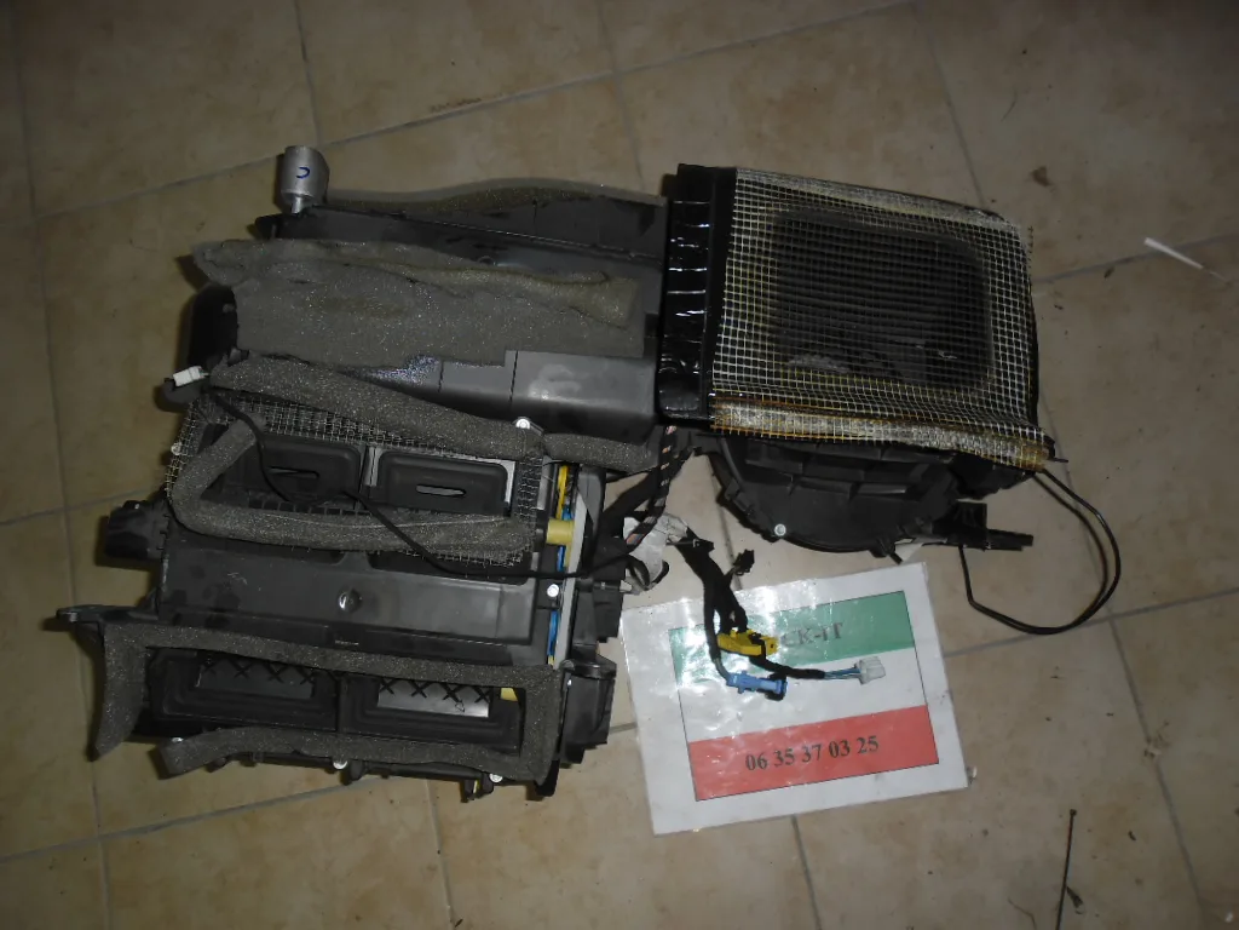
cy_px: 465
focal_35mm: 27
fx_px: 966
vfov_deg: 51.4
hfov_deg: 65.3
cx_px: 620
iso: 80
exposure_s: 1/45
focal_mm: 4.9
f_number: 3.5
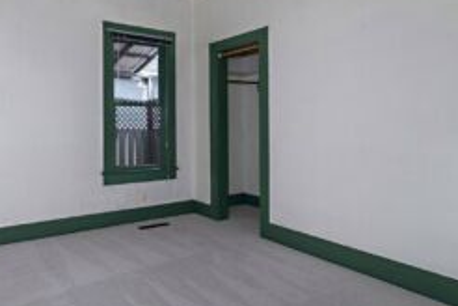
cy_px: 133
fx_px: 331
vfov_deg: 49.4
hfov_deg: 67.3
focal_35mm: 26
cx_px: 149
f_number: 5.6
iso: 200
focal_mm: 16
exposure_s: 1/125
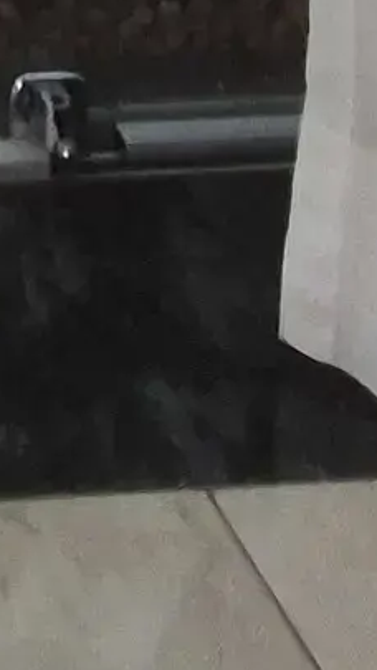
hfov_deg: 7.4
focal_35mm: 140
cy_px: -1304
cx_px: -842
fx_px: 2486
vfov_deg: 10.8
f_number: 2.2
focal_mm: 2.2
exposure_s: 1/100
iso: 160
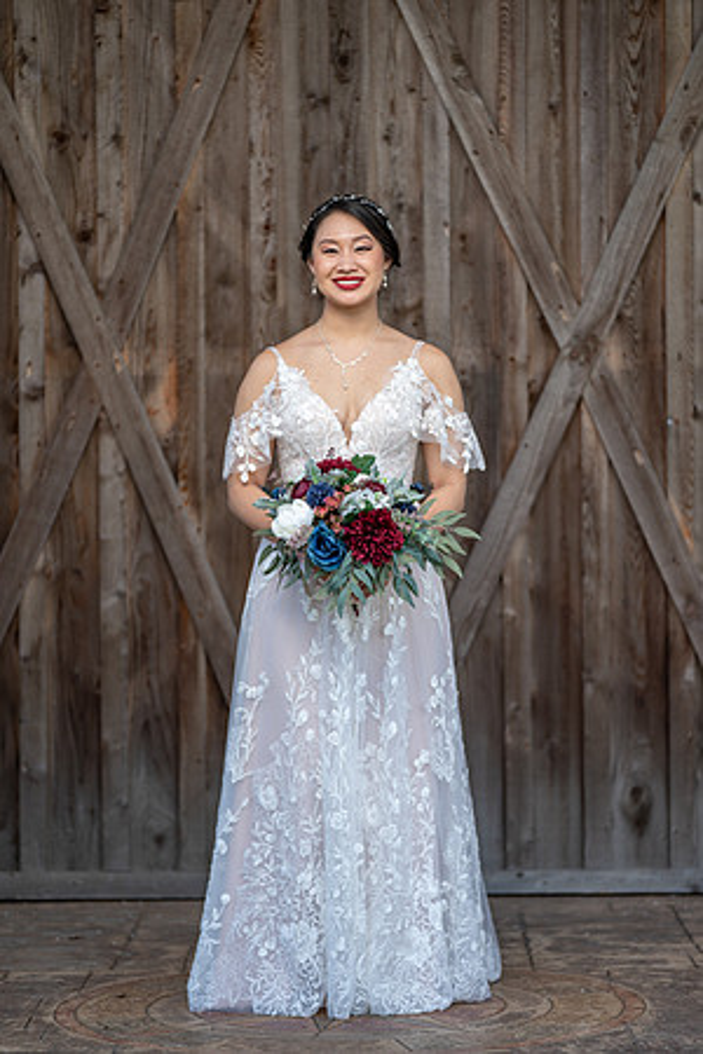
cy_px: 527
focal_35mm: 119
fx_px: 3485
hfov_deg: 11.5
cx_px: 352
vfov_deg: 17.2
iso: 50
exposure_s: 1/250
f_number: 2.8
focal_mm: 119
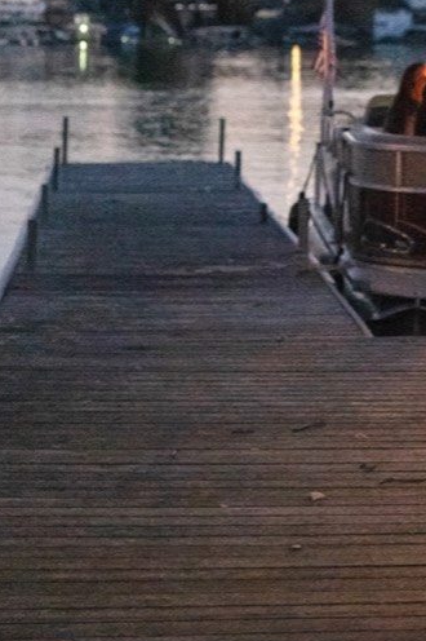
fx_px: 2506
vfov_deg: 14.1
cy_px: -163
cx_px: 408
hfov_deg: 9.7
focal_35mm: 141
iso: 20000
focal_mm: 50
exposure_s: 1/500
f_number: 2.5
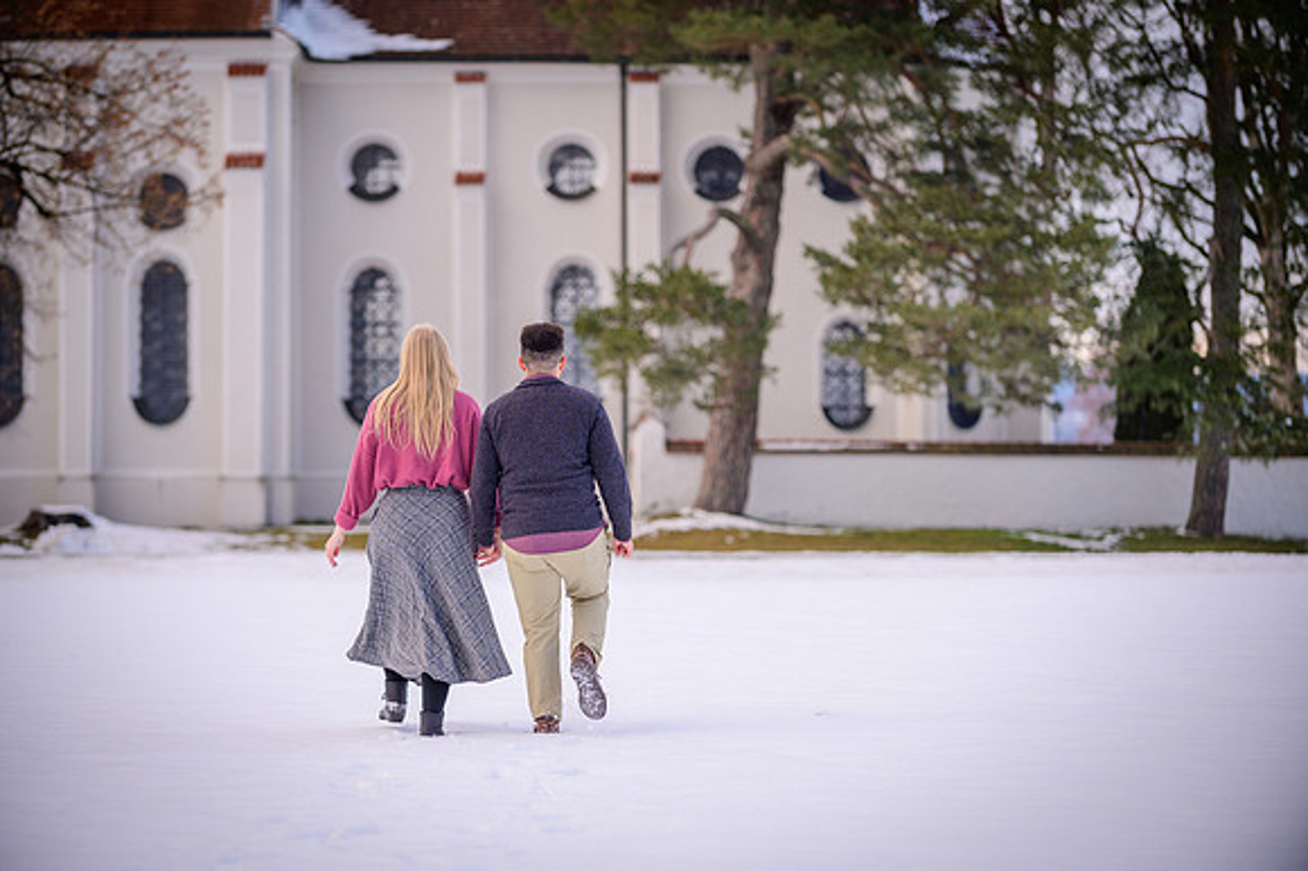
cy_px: 436
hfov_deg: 16.3
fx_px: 4567
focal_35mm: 126
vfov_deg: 10.9
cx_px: 654
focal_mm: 125
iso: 250
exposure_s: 1/500
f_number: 2.8
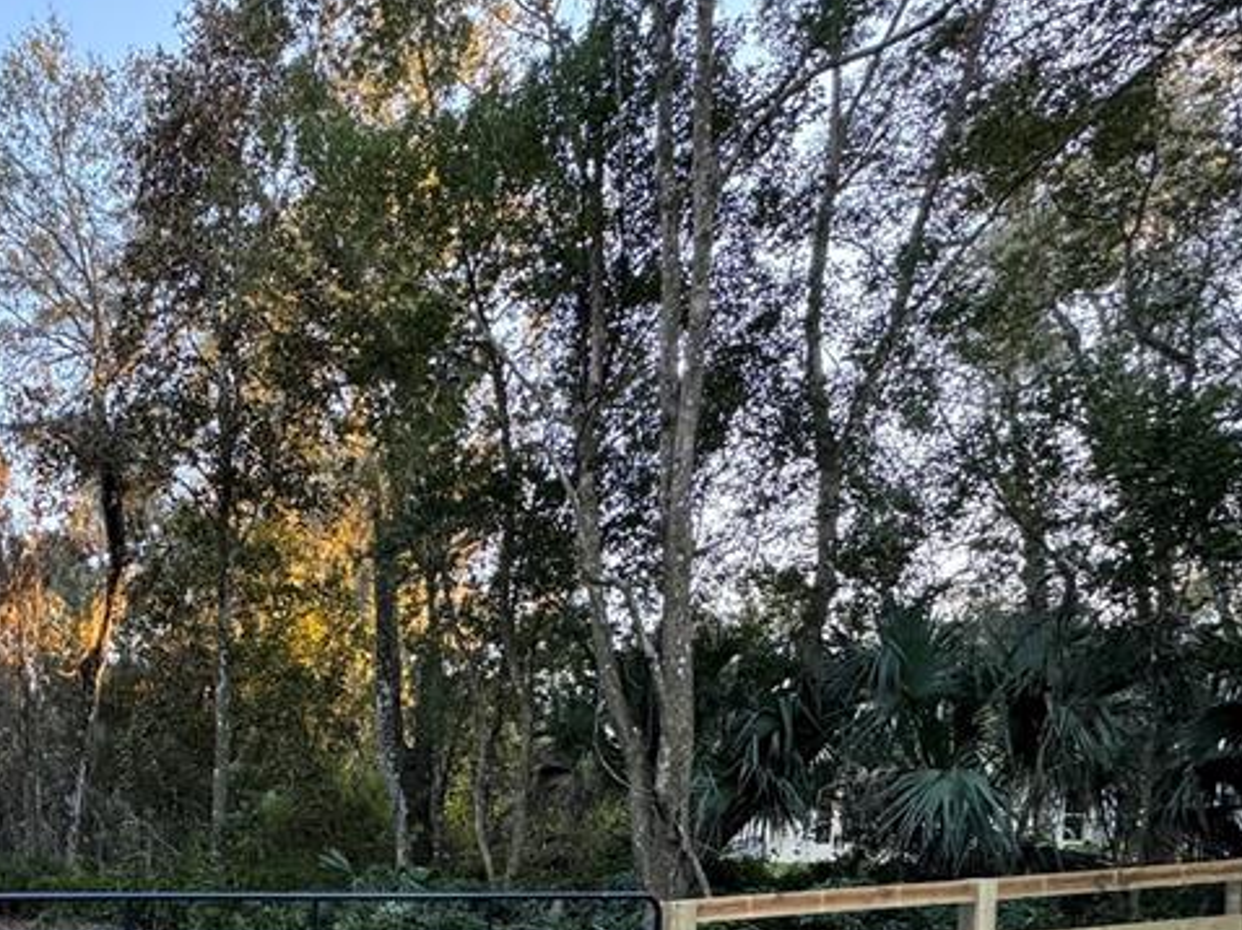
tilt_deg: -2.2
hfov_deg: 51.8
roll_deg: +0.1
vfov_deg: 41.2
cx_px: 94
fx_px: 1076
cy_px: 914
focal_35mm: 30
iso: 200
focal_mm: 2.22
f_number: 2.2
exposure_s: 1/99
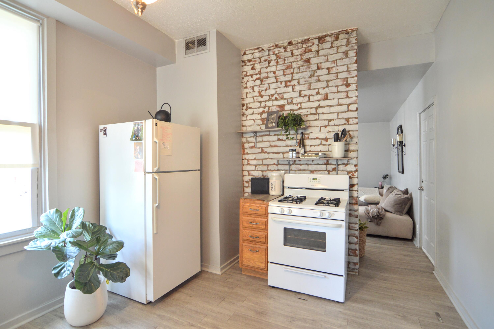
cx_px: 247
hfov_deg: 95.0
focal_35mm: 16
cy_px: 164
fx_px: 226
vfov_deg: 71.9
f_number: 3.5
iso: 400
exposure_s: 1/60
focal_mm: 11
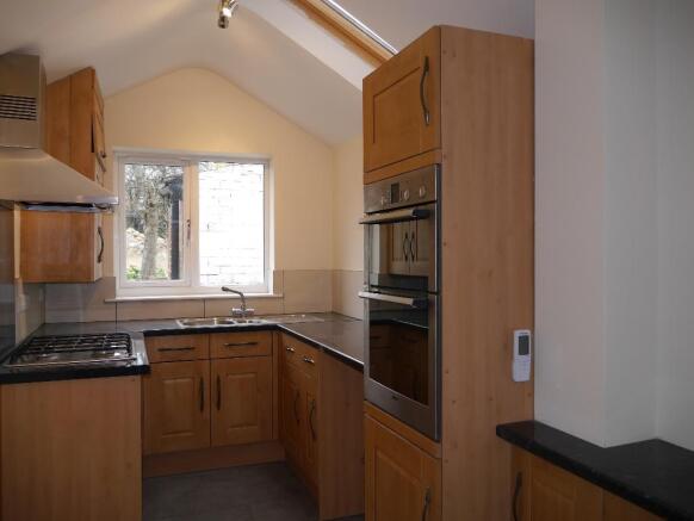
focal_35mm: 28
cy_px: 260
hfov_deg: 63.4
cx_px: 347
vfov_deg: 49.8
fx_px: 562
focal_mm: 14
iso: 250
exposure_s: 1/60
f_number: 3.5
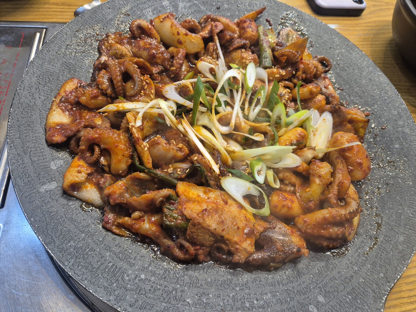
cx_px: 208
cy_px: 156
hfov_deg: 73.9
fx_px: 276
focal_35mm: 23
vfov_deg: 58.9
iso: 320
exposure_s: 1/120
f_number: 1.8
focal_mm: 5.4
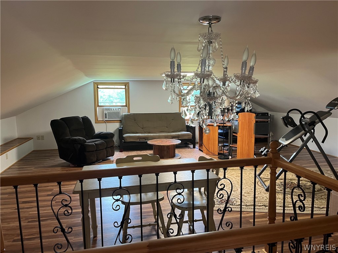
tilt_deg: -8.4
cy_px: 126
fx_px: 254
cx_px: 169
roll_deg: +0.7
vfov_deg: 53.1
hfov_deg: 67.3
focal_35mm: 26
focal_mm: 5.1
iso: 250
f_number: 1.6
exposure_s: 1/60
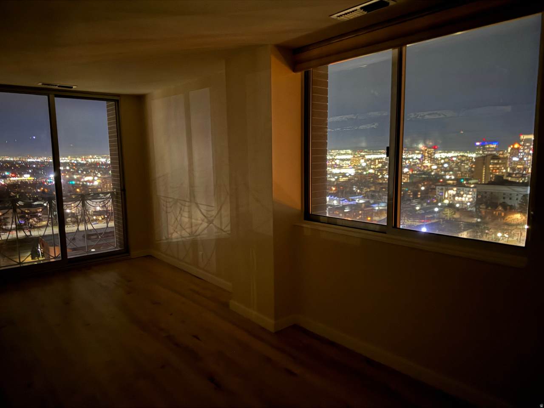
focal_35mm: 24
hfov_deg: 71.6
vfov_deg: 56.8
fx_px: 377
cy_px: 204
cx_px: 272
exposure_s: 1/2
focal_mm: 6.76
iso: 3200
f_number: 1.78
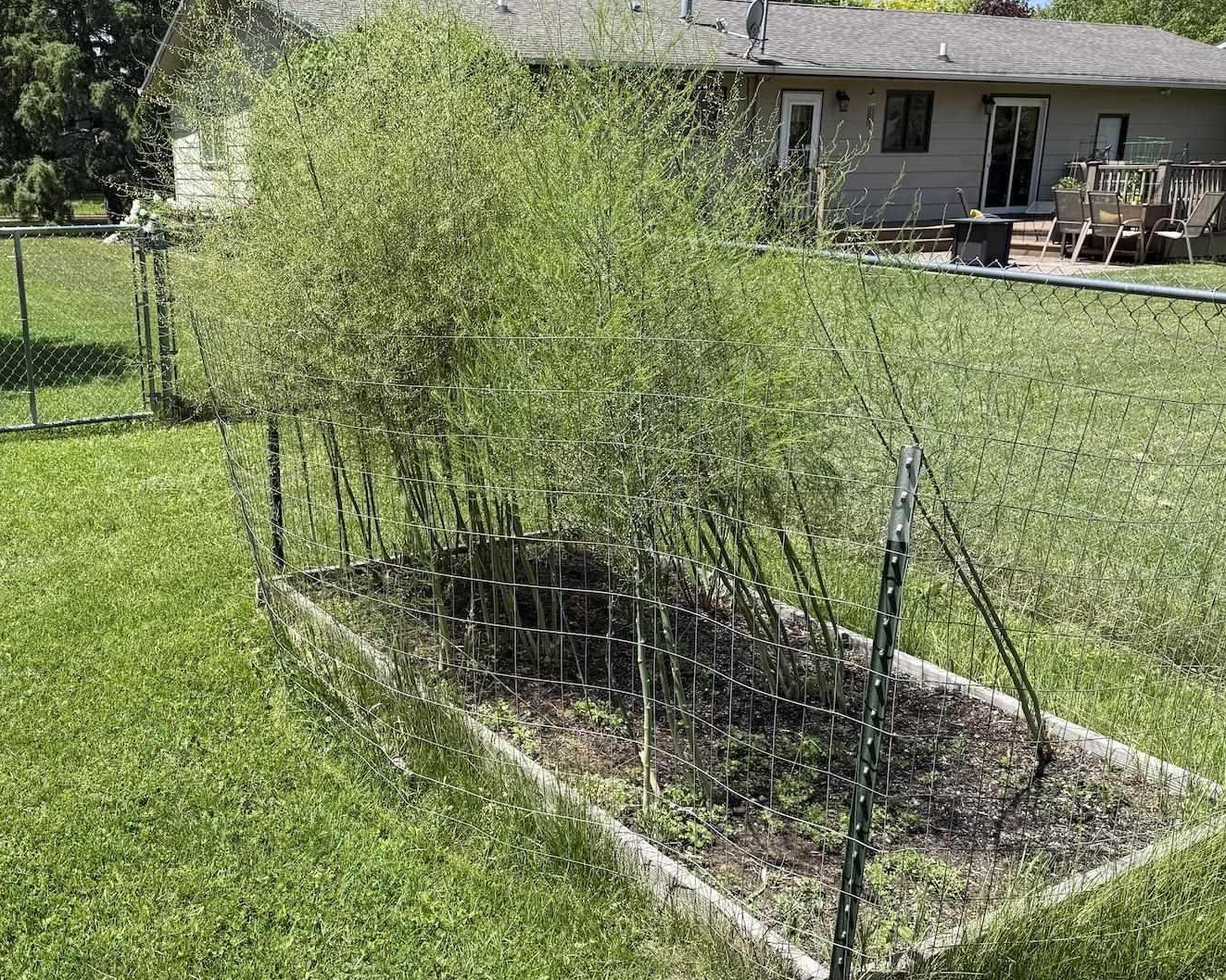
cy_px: 535
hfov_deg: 51.8
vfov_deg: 43.3
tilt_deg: -16.0
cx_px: 405
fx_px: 1234
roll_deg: +0.5
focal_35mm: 34
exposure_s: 1/2232
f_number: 1.78
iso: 80
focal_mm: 6.76
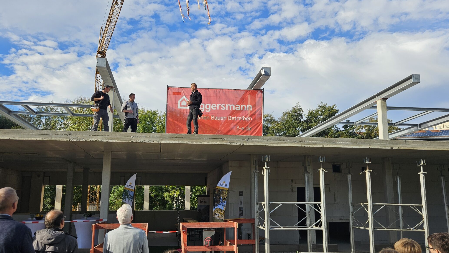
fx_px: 369
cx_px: 215
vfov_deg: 37.7
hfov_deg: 62.6
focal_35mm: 31
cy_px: 141
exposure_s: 1/1597
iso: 25
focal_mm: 5.4
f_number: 1.8
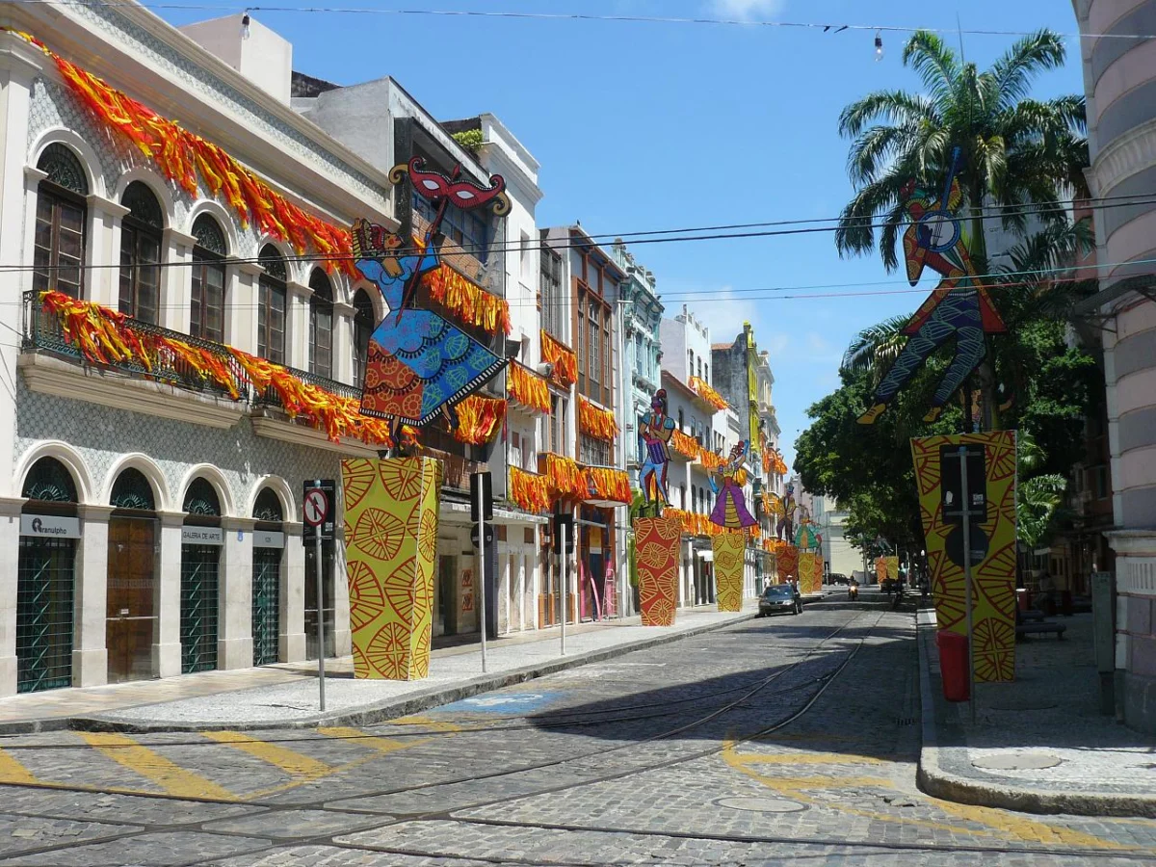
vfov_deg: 39.7
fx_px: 1202
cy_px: 434
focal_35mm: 36
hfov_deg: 51.4
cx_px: 578
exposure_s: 1/400
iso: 100
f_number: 5.6
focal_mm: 6
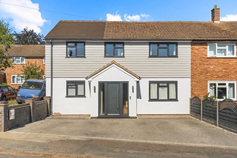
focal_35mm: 30
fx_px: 194
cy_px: 79
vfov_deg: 44.3
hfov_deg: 62.8
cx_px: 118
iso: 320
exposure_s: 1/640
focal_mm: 29.5
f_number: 5.6
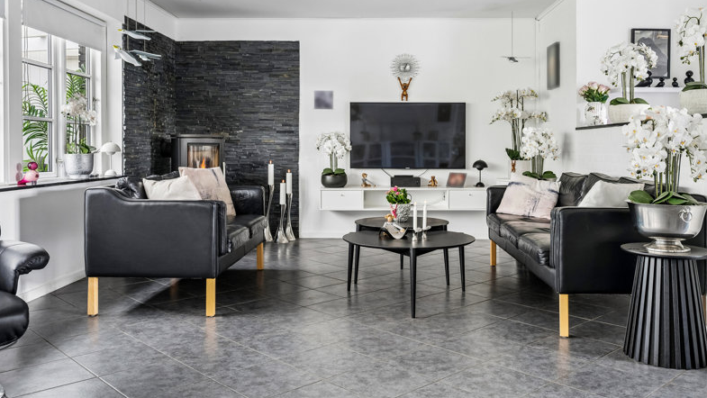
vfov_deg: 36.6
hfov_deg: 61.0
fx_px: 600
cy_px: 164
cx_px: 359
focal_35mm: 32
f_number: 6.3
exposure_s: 1/1.67
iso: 800
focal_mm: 30
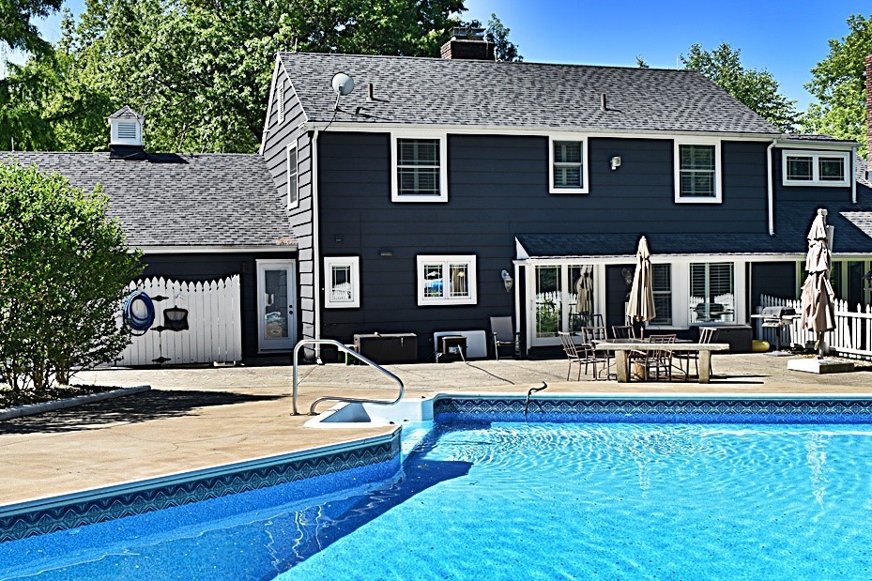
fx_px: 1041
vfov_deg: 31.2
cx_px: 394
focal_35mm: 43
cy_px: 291
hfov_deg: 45.4
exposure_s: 1/200
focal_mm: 26
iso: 100
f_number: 9
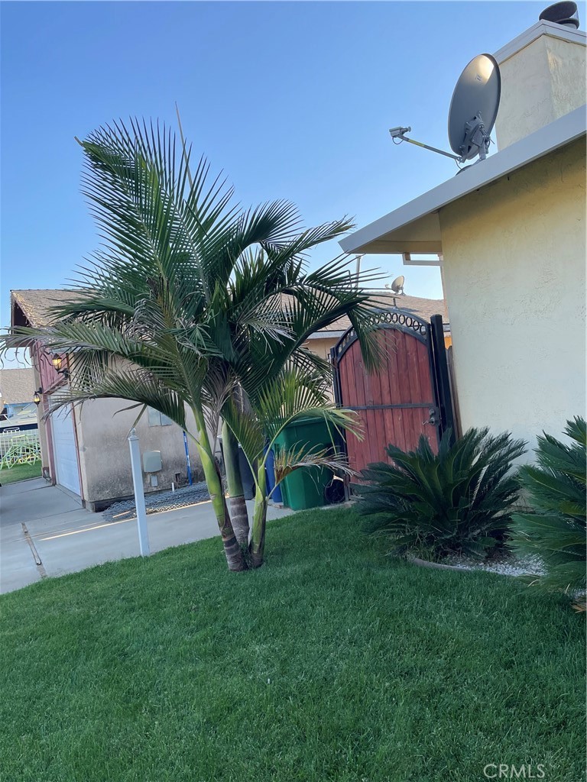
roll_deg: +5.8
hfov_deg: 53.1
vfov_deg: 67.3
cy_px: 391
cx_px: 294
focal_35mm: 26
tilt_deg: +1.8
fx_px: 588
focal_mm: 4.2
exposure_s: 1/910
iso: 32
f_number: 1.6
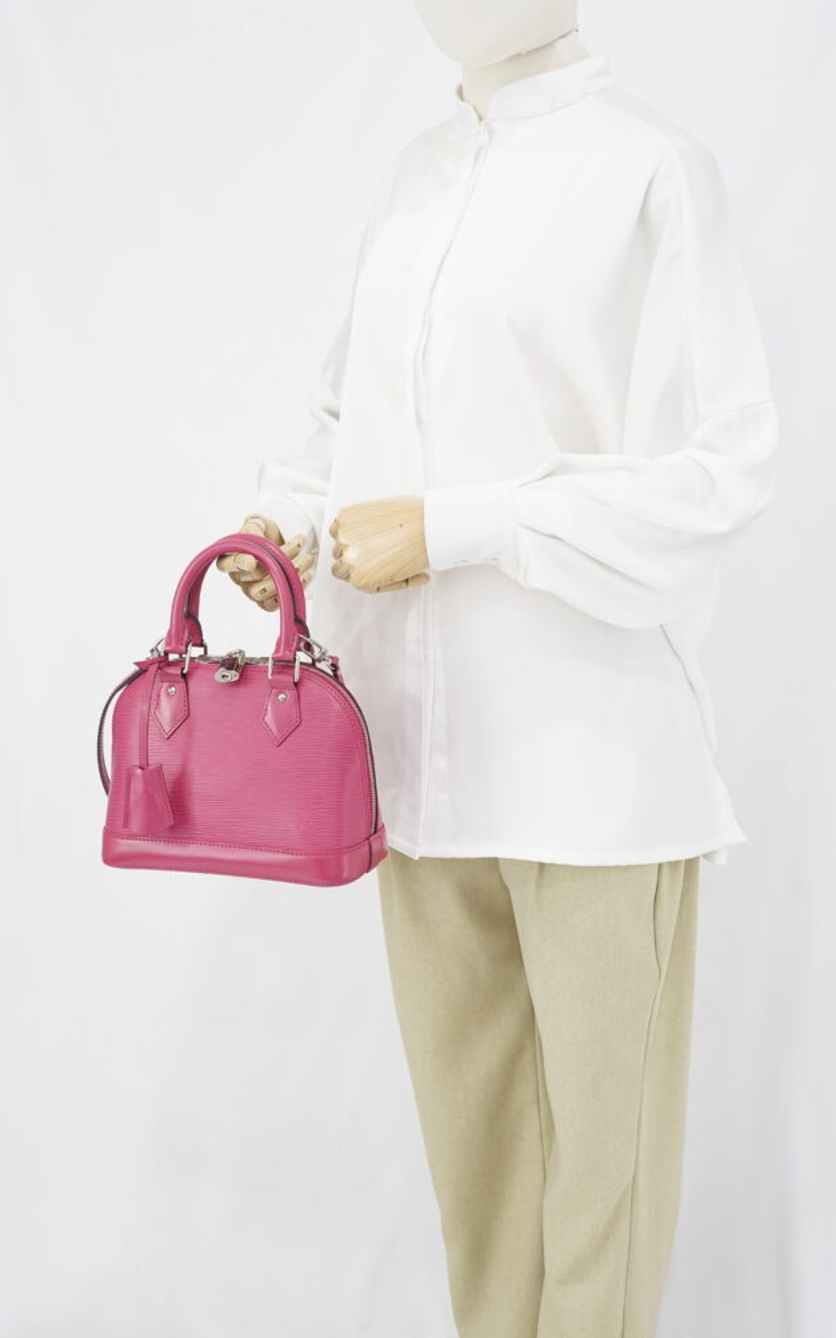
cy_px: 664
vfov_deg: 38.9
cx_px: 419
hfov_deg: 24.9
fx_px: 1897
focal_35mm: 52
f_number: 9
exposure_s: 1/2.5
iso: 640
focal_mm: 50
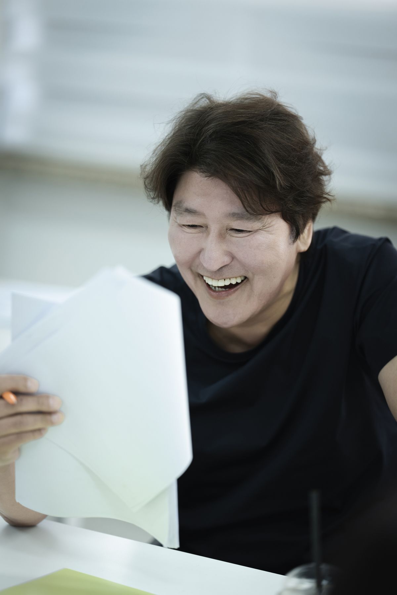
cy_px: 298
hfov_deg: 10.7
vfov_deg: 16.0
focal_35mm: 128
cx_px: 198
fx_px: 2117
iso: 800
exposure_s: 1/450
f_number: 2
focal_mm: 128
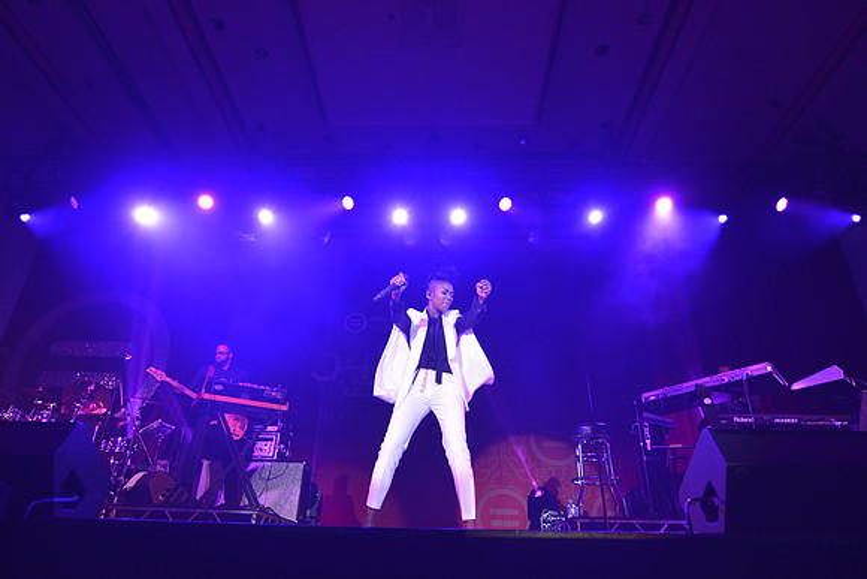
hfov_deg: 78.6
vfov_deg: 57.3
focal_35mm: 22
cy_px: 290
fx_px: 530
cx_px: 434
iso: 500
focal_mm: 22
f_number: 5.6
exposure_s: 1/125
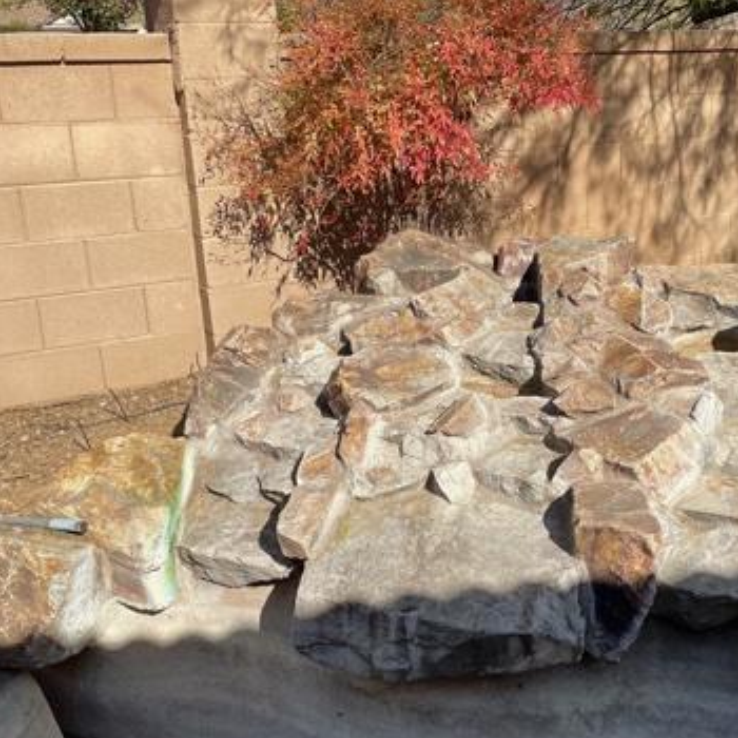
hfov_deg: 39.6
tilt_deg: -19.5
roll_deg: +1.0
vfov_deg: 39.9
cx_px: 485
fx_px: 1013
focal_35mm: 42
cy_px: 434
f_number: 1.6
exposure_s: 1/1261
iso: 32
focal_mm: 4.2
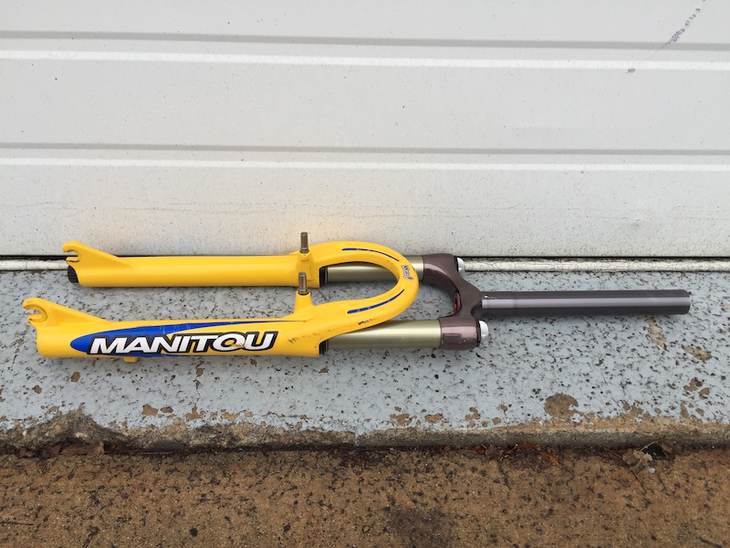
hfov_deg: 61.7
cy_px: 274
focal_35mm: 29
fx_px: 612
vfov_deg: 48.2
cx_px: 365
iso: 32
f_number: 2.2
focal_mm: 4.15
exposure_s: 1/321
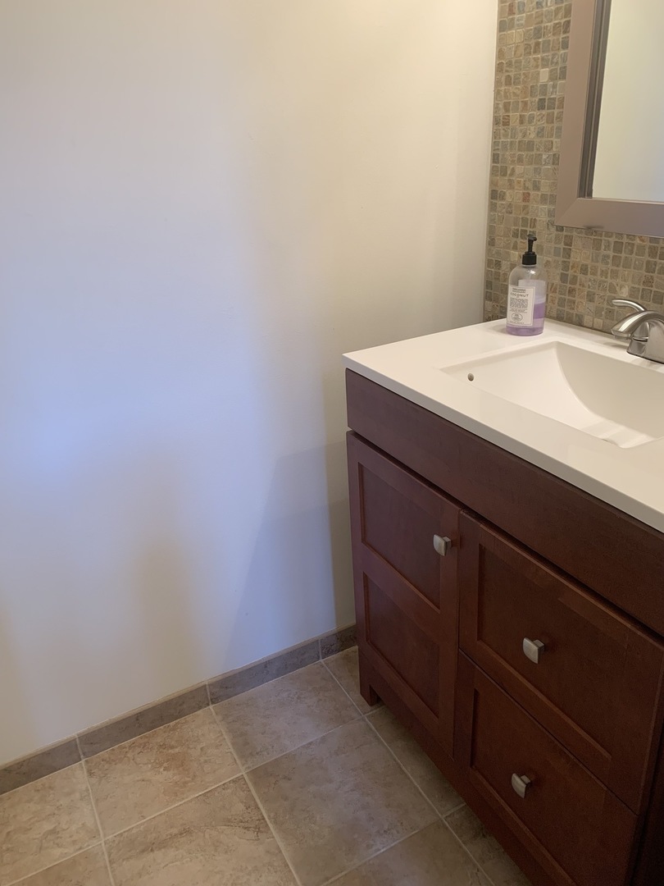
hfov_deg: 53.1
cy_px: 443
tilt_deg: -24.1
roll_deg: +3.1
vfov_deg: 67.3
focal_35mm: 26
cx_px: 332
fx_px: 665
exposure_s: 1/60
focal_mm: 4.25
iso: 64
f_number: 1.8
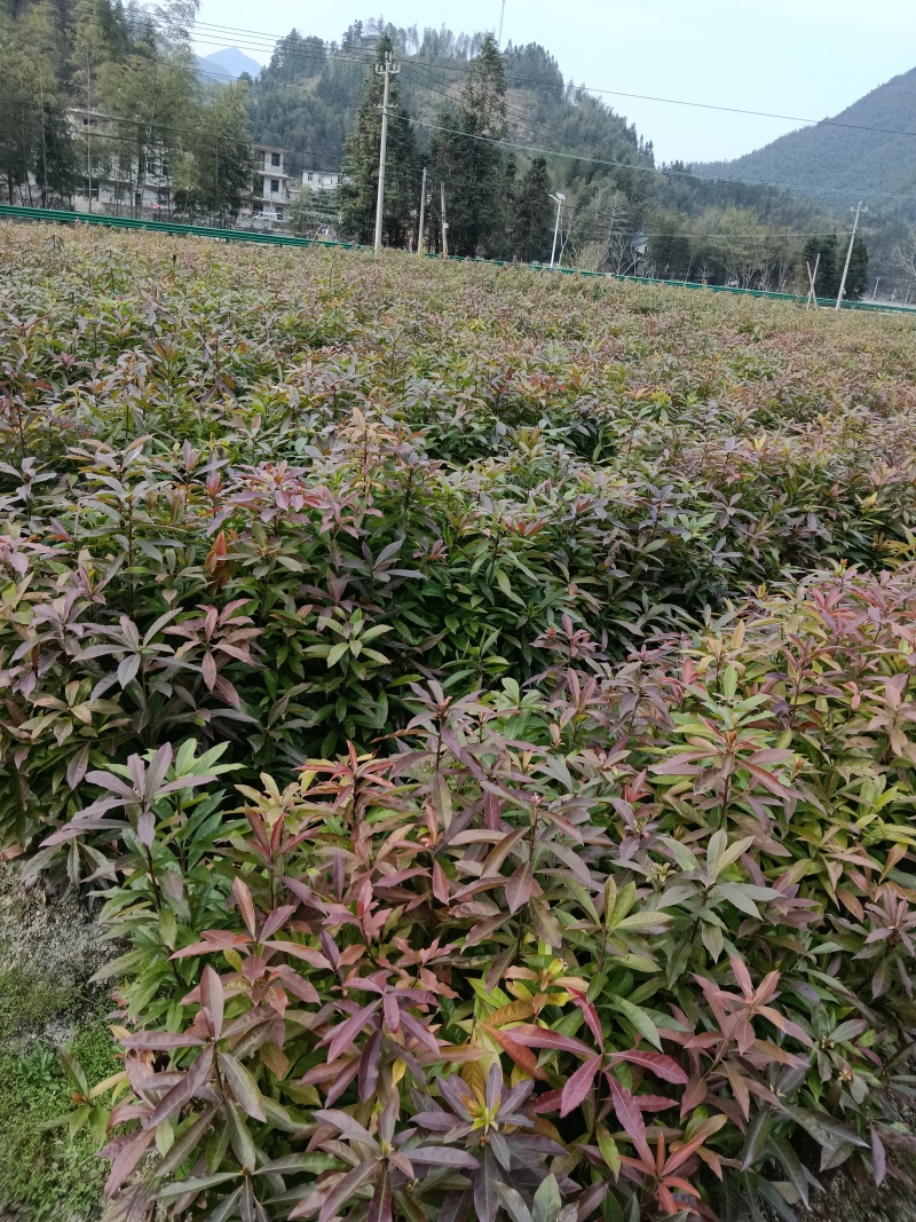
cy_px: 611
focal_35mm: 26
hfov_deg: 53.1
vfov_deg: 67.3
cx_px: 458
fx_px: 918
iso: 134
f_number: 1.8
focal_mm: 4.05
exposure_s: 1/120
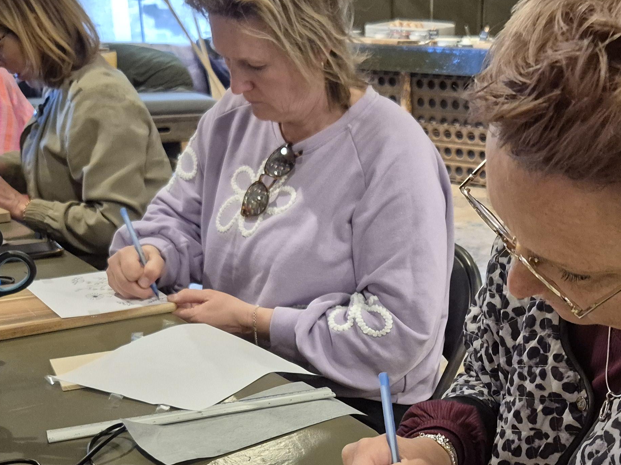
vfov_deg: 28.5
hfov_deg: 37.3
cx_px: 465
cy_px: 366
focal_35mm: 50
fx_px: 897
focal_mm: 5.4
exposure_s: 1/25
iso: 1600
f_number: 1.8
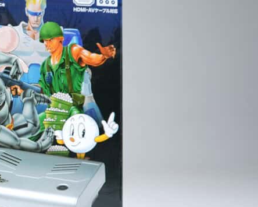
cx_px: -49
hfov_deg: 24.4
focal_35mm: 71
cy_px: 112
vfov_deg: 21.5
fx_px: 542
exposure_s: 1/5
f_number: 4
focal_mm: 28
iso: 64
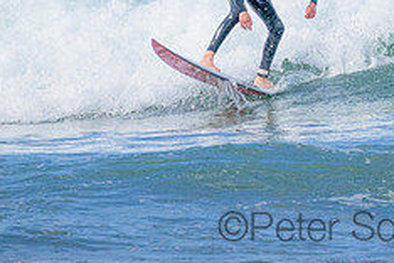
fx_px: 21723
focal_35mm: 1985
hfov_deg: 1.0
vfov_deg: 0.7
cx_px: 349
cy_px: -53
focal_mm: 800
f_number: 11
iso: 2800
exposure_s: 1/1250
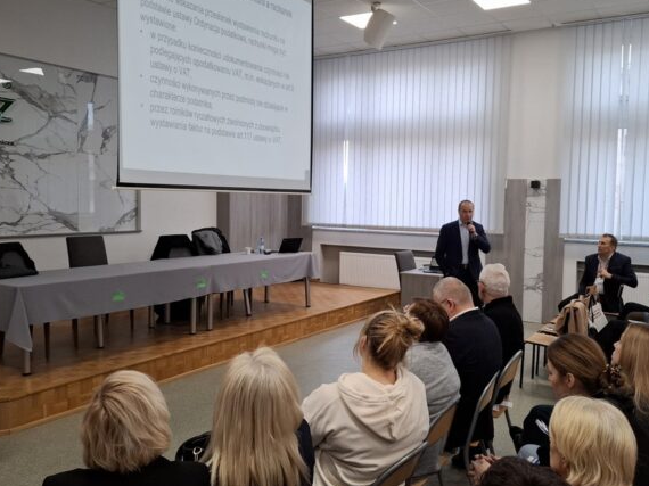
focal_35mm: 31
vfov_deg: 45.4
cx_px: 347
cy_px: 229
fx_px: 581
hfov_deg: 58.3
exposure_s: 1/100
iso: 125
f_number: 1.8
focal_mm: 5.54
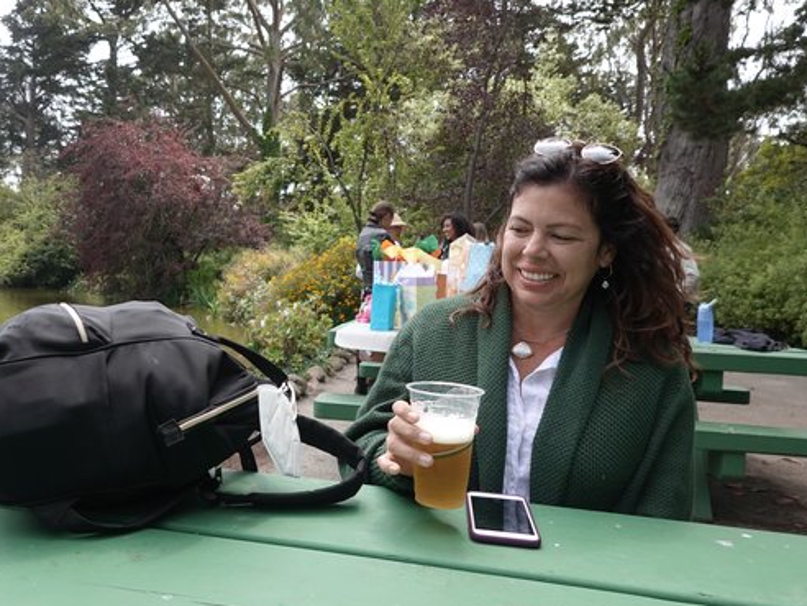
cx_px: 303
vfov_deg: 46.8
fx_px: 699
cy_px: 284
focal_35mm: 30
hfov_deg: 59.2
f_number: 2.8
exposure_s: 1/500
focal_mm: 9
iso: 100
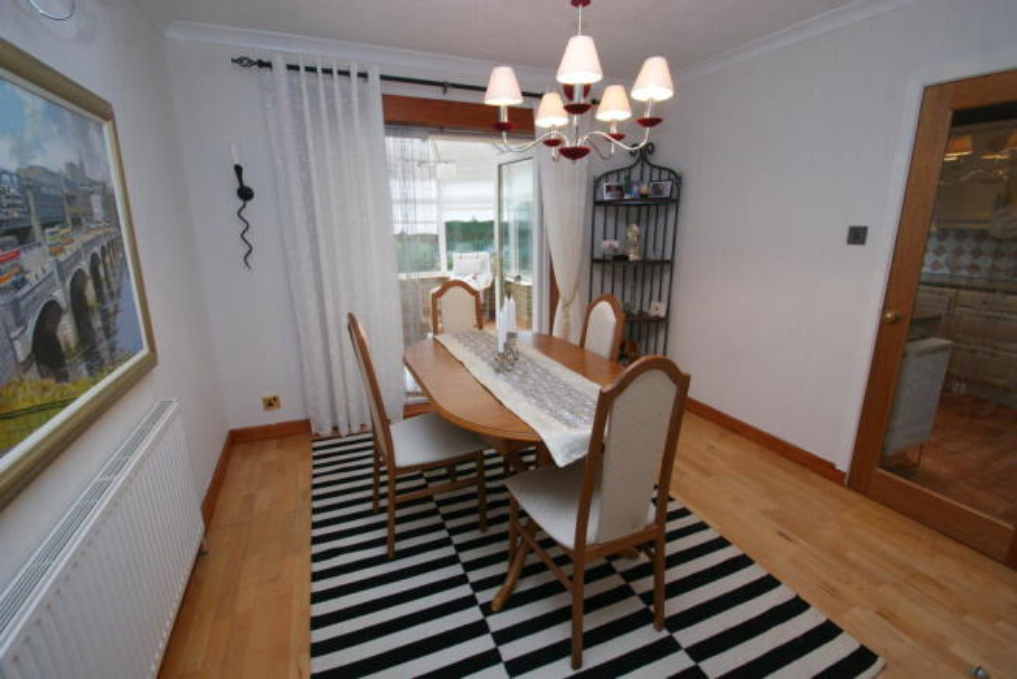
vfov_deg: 77.4
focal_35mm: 15
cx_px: 508
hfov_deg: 100.4
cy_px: 340
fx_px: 424
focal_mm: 10
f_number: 5.6
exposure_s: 1/60
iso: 400
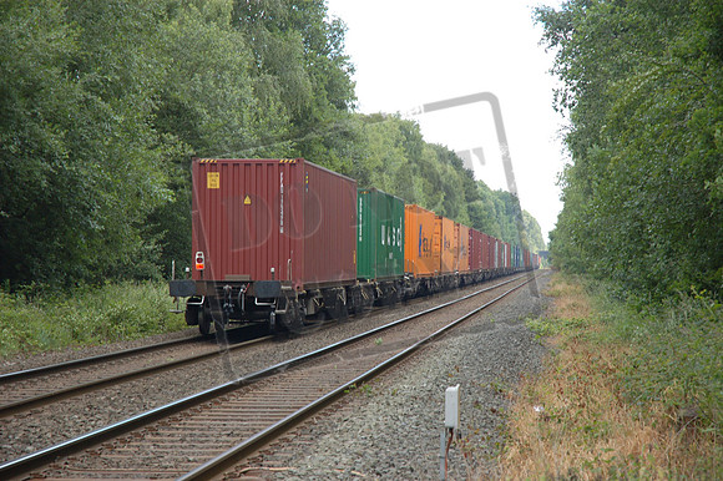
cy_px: 240
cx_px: 362
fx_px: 2107
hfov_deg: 19.5
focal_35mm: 105
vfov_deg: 13.0
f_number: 4.5
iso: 400
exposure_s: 1/320
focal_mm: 70
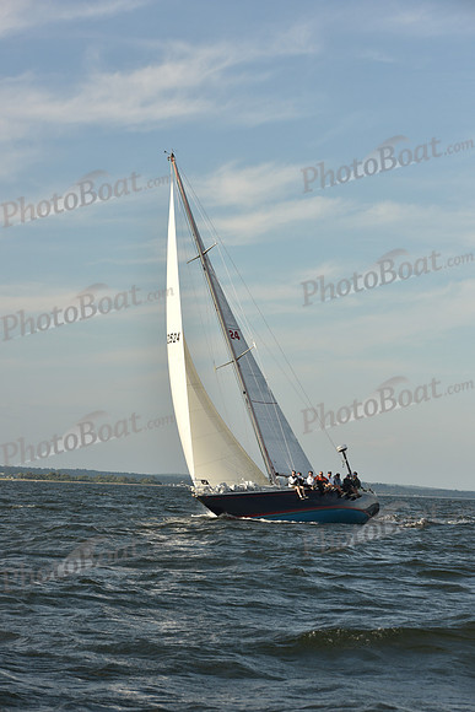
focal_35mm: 92
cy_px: 356
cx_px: 238
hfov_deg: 14.9
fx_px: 1820
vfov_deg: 22.1
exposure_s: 1/1000
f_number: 6.3
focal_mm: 92
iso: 250
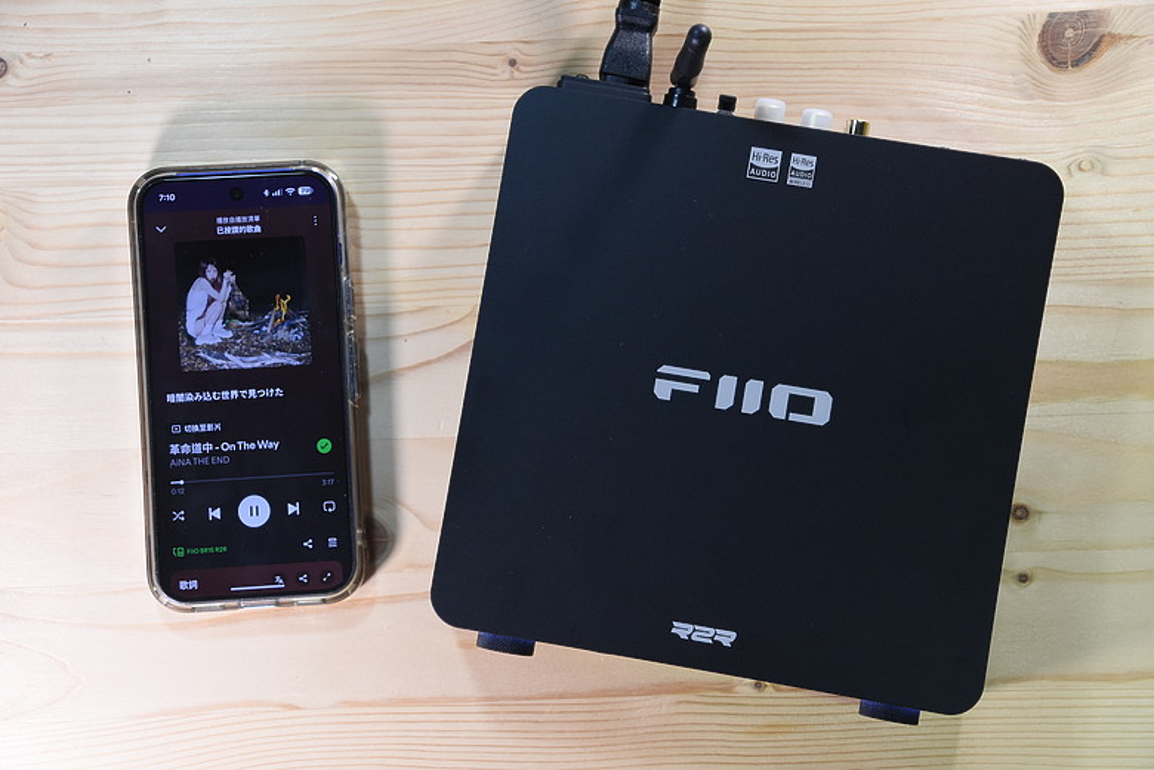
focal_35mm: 78
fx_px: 2500
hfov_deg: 26.0
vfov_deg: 17.5
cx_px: 577
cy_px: 385
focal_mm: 52
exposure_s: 1/100
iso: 1000
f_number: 6.3
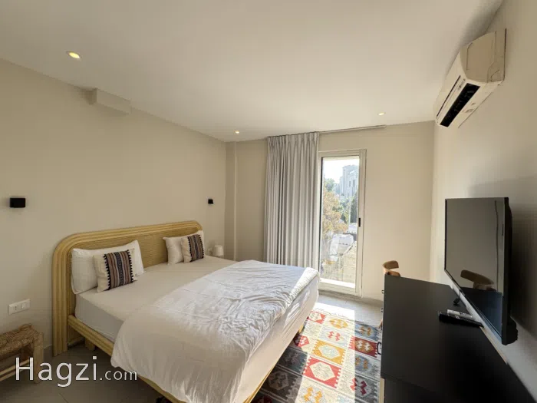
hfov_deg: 102.1
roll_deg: -1.6
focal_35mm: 14
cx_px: 268
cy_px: 202
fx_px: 217
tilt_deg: -1.5
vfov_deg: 85.7
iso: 40
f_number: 2.2
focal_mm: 2.22
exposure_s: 1/166
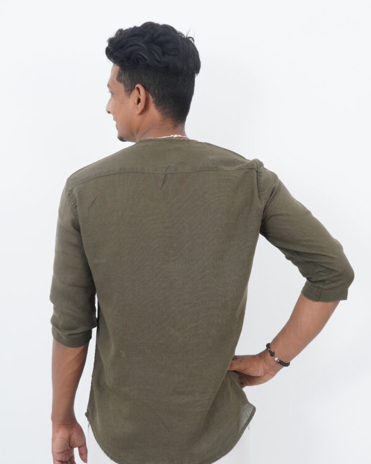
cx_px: 185
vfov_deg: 32.4
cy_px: 266
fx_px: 796
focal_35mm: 58
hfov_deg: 26.2
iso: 200
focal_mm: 34
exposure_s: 1/100
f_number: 8
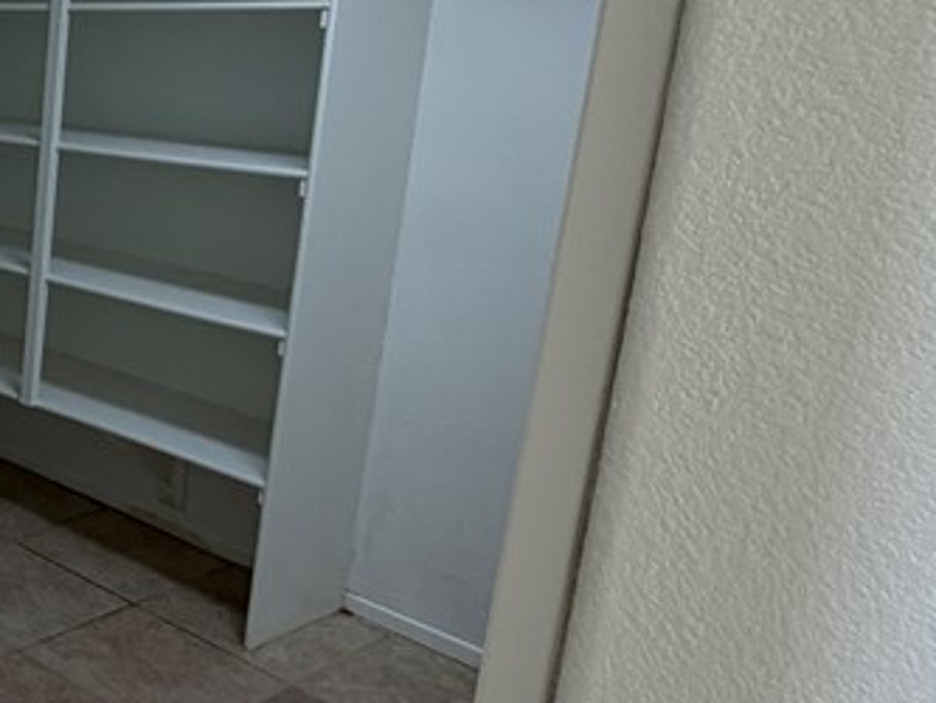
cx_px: -292
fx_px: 1163
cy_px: 250
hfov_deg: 32.5
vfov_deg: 33.4
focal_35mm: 43
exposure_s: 1/120
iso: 160
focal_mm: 2.22
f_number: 2.2
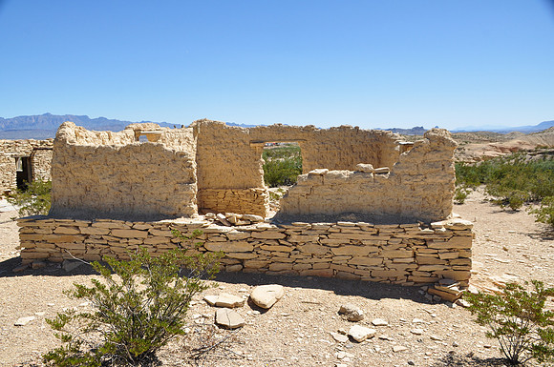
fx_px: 461
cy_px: 184
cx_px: 277
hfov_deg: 62.0
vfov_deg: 43.5
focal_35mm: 30
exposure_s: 1/200
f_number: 10
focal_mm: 20
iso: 200
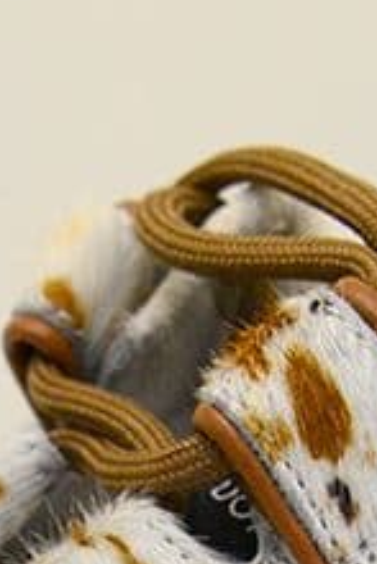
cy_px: 902
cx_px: 174
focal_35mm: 207
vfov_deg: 9.6
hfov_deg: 6.6
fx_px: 3246
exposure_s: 1/2000
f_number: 5.6
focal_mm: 38
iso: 2500
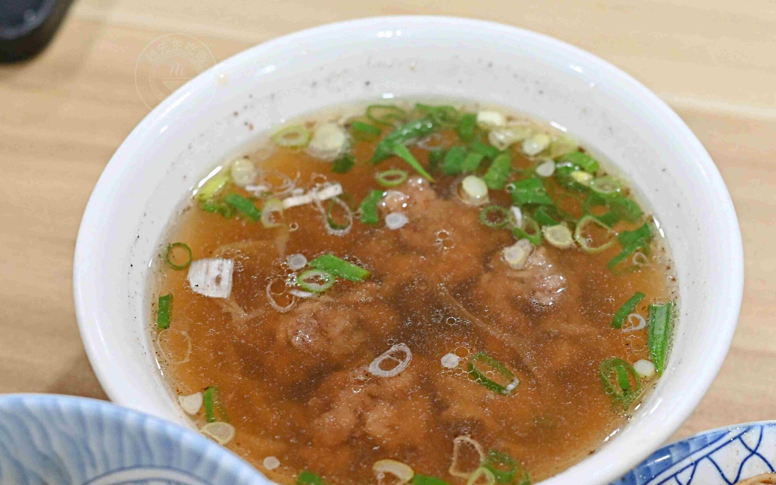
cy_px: 302
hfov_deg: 20.0
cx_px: 487
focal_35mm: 104
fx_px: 2199
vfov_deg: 12.6
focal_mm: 50
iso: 1250
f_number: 3.2
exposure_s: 1/200
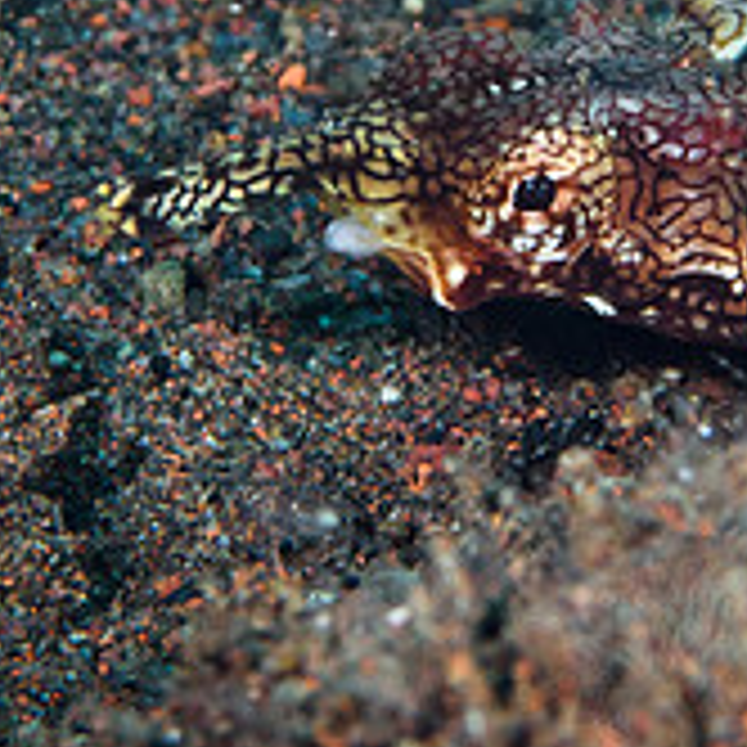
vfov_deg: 2.5
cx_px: 717
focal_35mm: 705
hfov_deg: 2.5
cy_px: 268
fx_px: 17212
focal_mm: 105
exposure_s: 1/250
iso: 320
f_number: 18
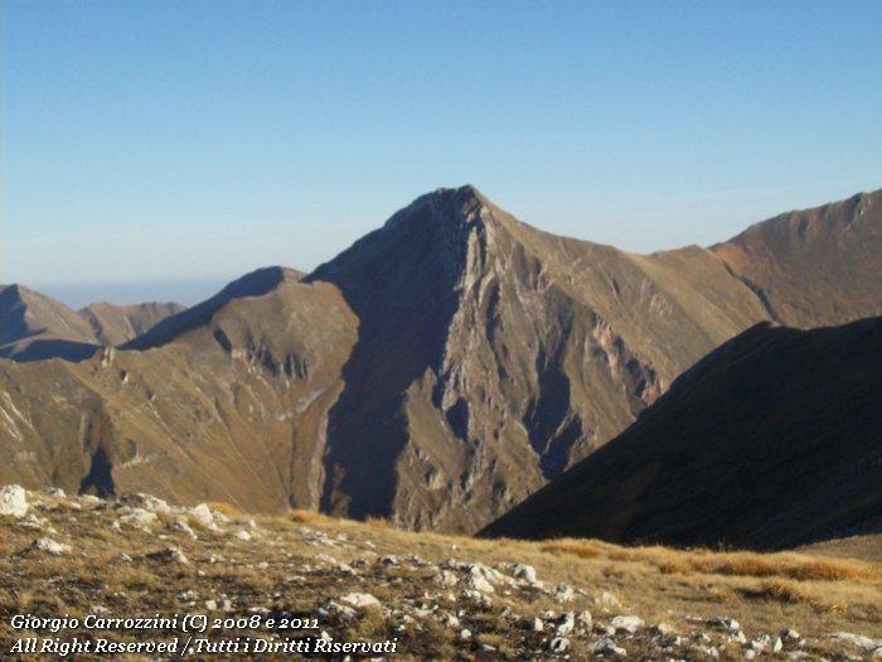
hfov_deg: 27.8
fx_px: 1784
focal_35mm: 70
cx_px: 441
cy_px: 331
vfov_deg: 21.0
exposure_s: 1/321
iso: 80
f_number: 6.7
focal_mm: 11.6
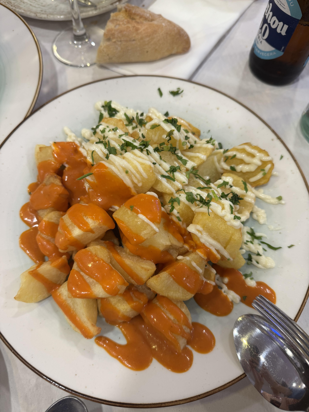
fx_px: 286
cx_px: 154
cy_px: 206
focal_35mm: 24
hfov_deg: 56.8
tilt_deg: -67.4
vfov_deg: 71.6
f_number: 1.78
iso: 125
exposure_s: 1/50
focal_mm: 6.76
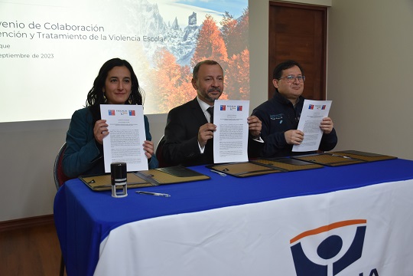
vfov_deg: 38.4
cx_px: 206
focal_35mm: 34
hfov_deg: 55.1
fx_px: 396
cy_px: 138
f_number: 4
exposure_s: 1/60
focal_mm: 23
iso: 1100
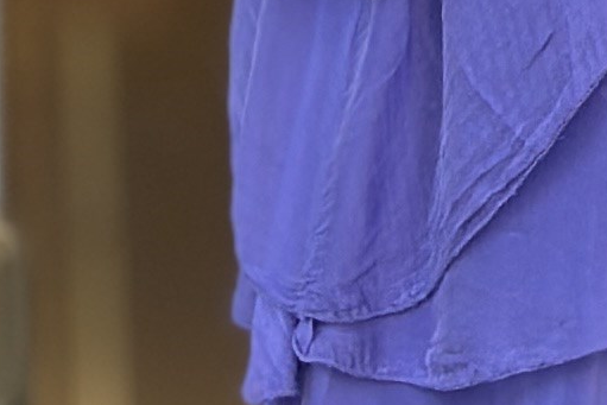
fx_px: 6645
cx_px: 842
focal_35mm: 394
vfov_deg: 3.5
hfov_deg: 5.2
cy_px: -443
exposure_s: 1/290
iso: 80
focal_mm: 6.86
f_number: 1.78
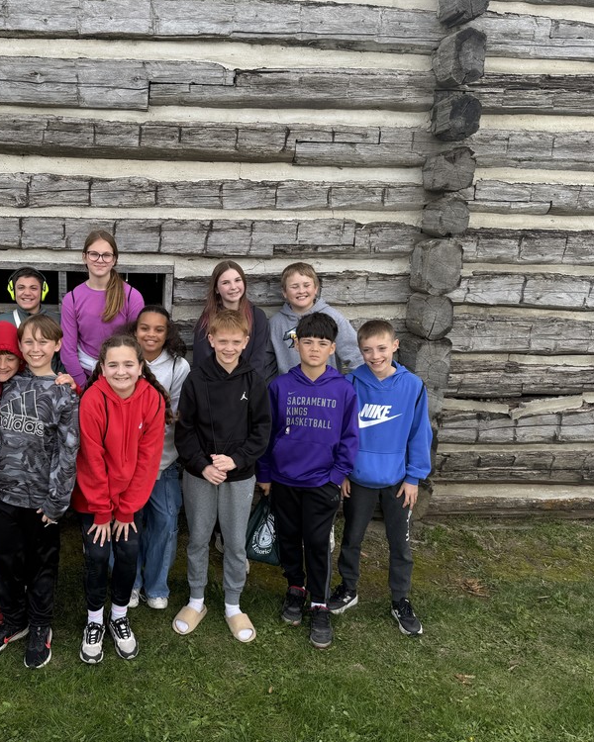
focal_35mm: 32
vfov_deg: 55.7
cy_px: 376
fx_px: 703
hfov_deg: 44.2
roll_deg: -1.3
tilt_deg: -9.8
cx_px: 146
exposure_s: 1/868
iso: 80
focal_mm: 6.76
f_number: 1.78
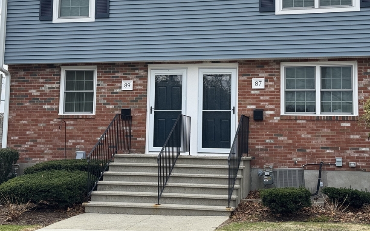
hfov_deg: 34.0
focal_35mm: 60
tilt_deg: +7.2
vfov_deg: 21.6
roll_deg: -1.0
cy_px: 74
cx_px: 184
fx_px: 605
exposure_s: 1/1869
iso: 64
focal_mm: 6.76
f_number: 1.78
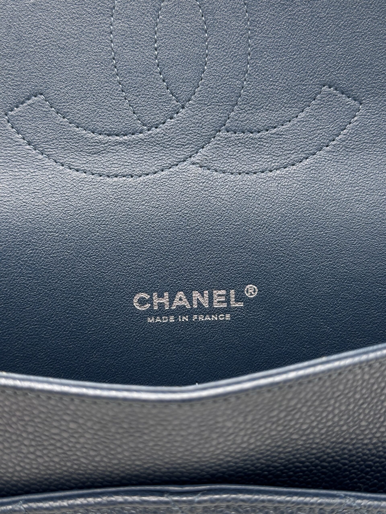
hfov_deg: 30.3
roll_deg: +0.4
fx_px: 714
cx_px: 193
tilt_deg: -20.2
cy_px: 257
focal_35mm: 48
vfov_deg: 39.7
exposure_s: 1/62
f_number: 1.78
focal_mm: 6.86
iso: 80
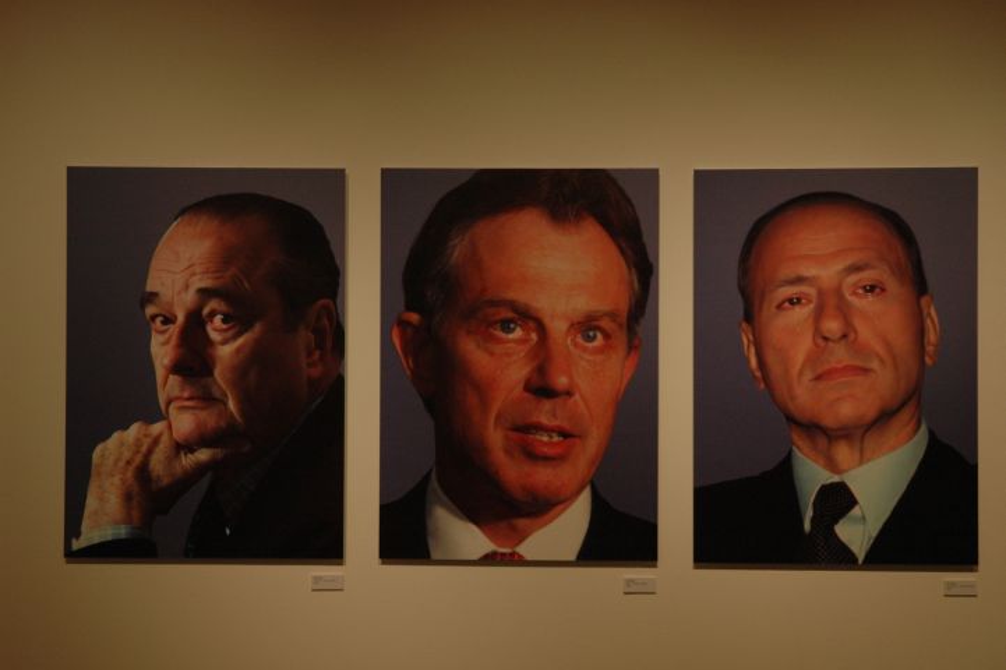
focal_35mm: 78
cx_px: 503
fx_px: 2179
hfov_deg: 26.0
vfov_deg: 17.5
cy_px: 335
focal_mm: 52
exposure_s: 1/125
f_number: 4.5
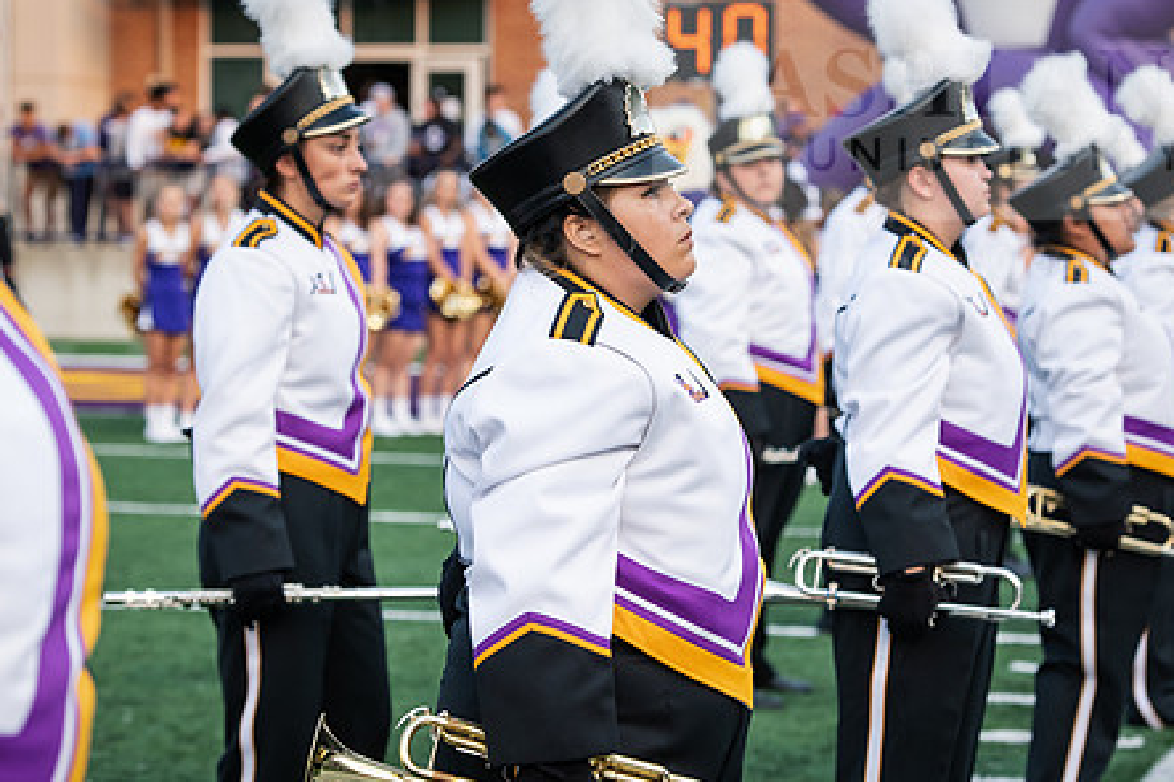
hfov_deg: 15.7
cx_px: 572
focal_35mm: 131
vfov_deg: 10.5
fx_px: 4270
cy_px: 319
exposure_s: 1/500
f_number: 5
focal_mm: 100
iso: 640
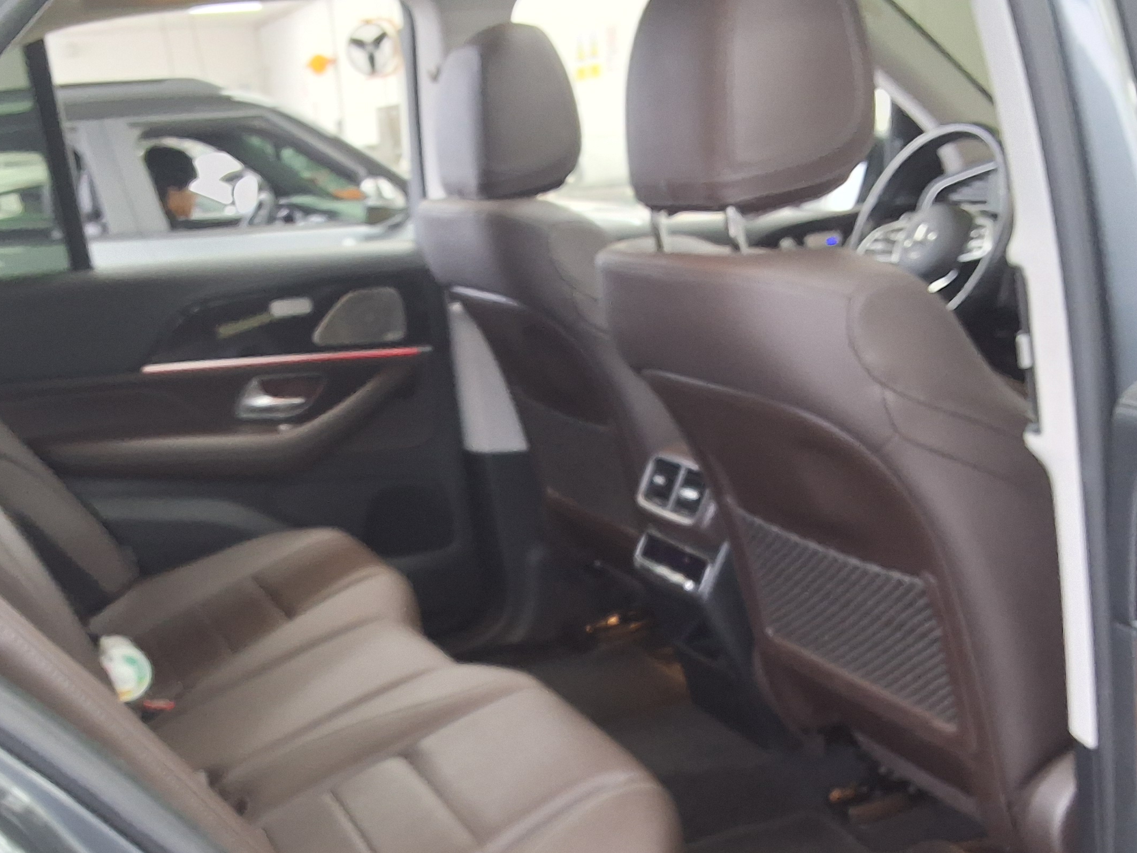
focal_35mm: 43
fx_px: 1412
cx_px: 407
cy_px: 612
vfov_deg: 33.1
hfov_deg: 43.4
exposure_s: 1/40
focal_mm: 2.91
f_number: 1.9
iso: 125
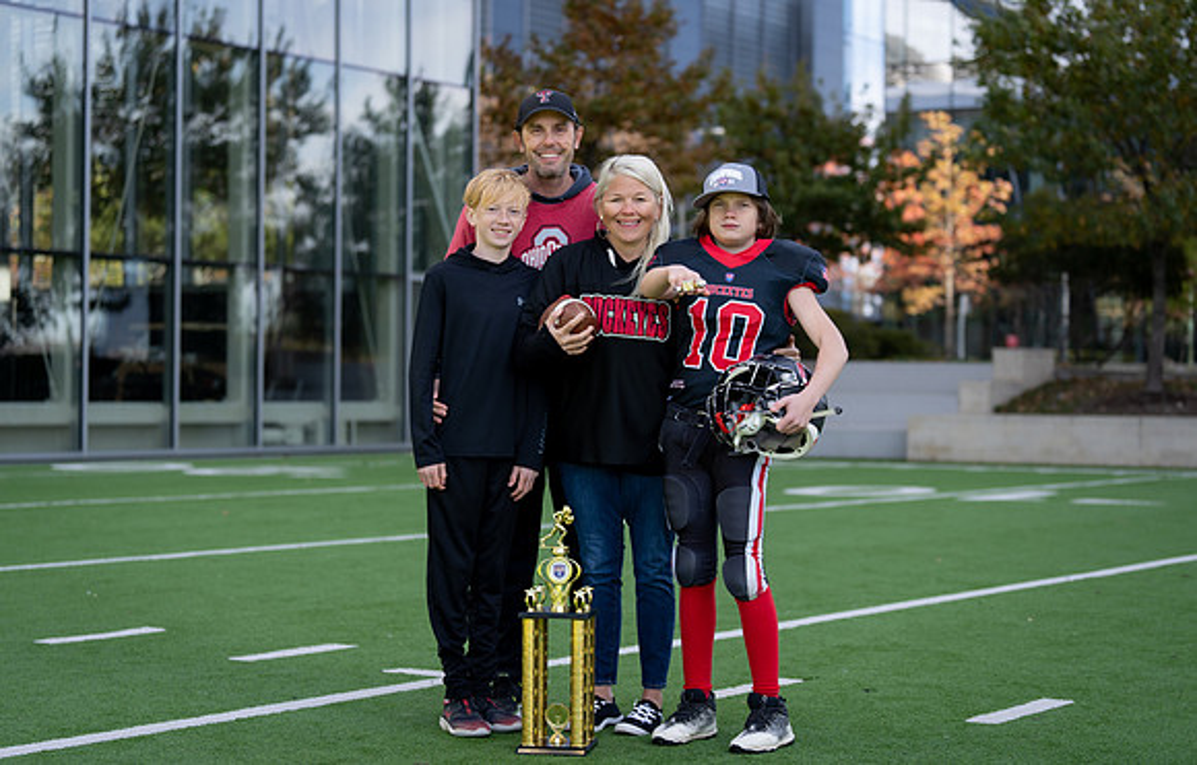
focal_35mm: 73
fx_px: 2412
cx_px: 603
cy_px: 375
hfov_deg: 27.9
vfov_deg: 18.0
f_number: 2.8
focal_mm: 70
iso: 100
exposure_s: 1/500
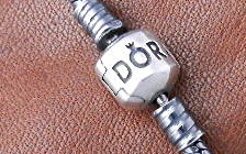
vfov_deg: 7.3
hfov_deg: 11.7
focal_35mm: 179
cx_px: 148
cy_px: 91
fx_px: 1200
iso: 200
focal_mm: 10.6
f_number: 4
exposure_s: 1/2.8
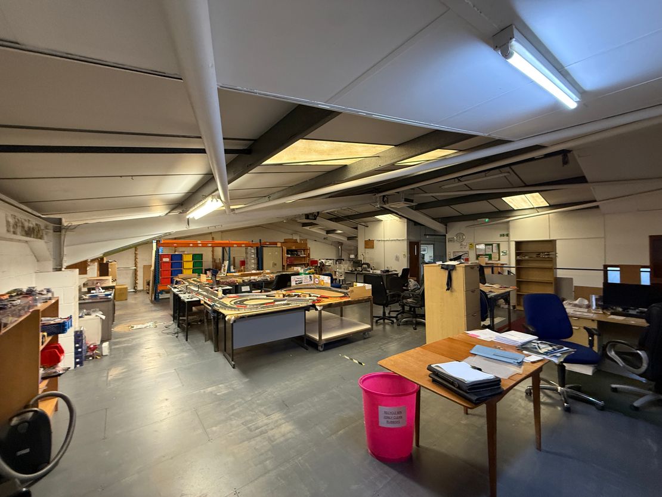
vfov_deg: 85.7
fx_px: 268
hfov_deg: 102.1
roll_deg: +0.3
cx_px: 331
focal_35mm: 14
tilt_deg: +0.1
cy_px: 248
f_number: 2.2
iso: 400
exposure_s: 1/50
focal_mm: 2.22
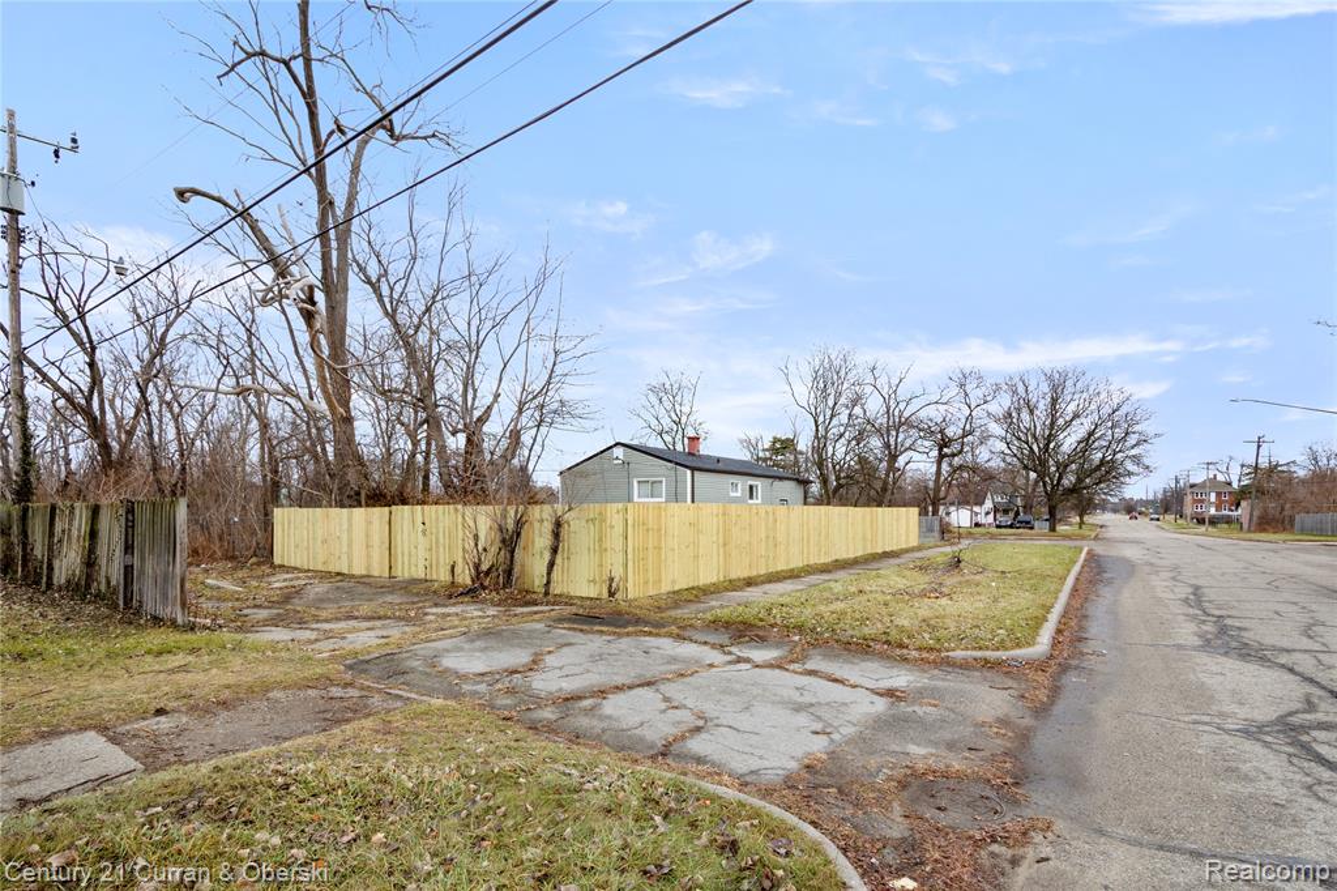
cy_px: 446
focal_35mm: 15
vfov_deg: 77.3
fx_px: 557
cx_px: 668
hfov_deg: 100.4
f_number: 11
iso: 320
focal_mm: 10
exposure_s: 1/50
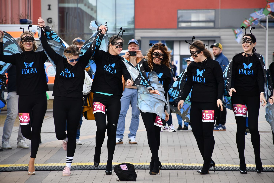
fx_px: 1598
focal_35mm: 210
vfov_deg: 6.5
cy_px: 92
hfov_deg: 9.8
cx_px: 137
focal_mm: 140
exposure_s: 1/500
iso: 560
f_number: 5.6
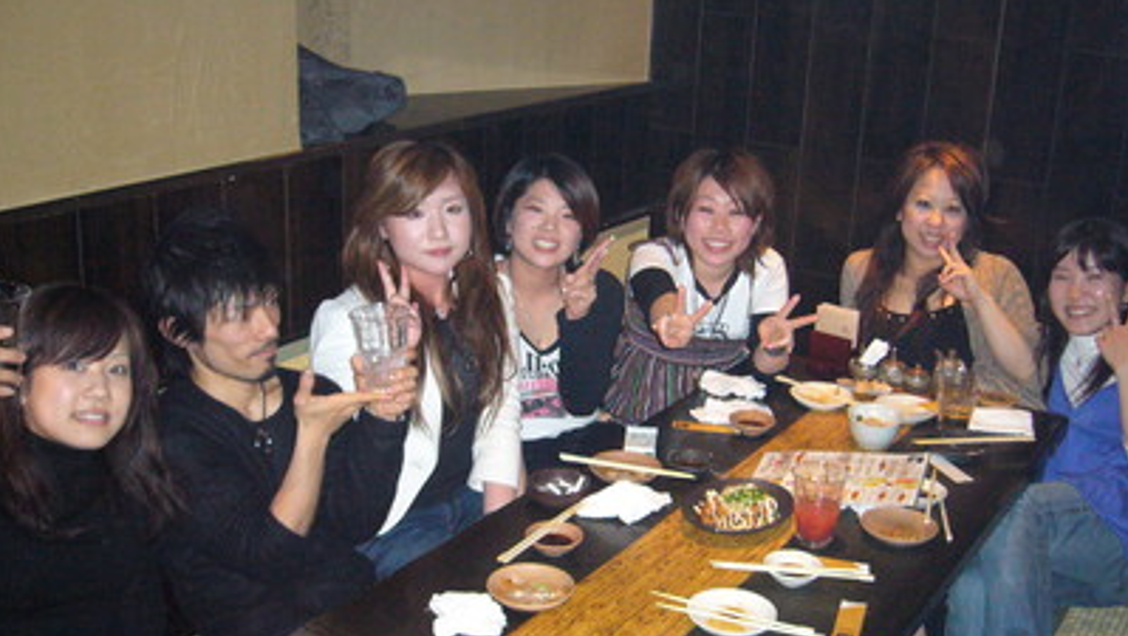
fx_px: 1287
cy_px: 336
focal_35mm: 43
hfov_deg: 47.3
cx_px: 580
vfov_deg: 27.8
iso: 400
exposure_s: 1/60
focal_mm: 5.8
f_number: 2.8
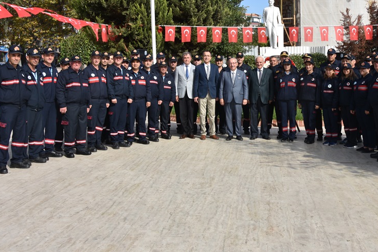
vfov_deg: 29.1
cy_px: 88
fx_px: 483
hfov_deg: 42.2
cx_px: 249
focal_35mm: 46
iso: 100
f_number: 8
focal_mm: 22
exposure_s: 1/250
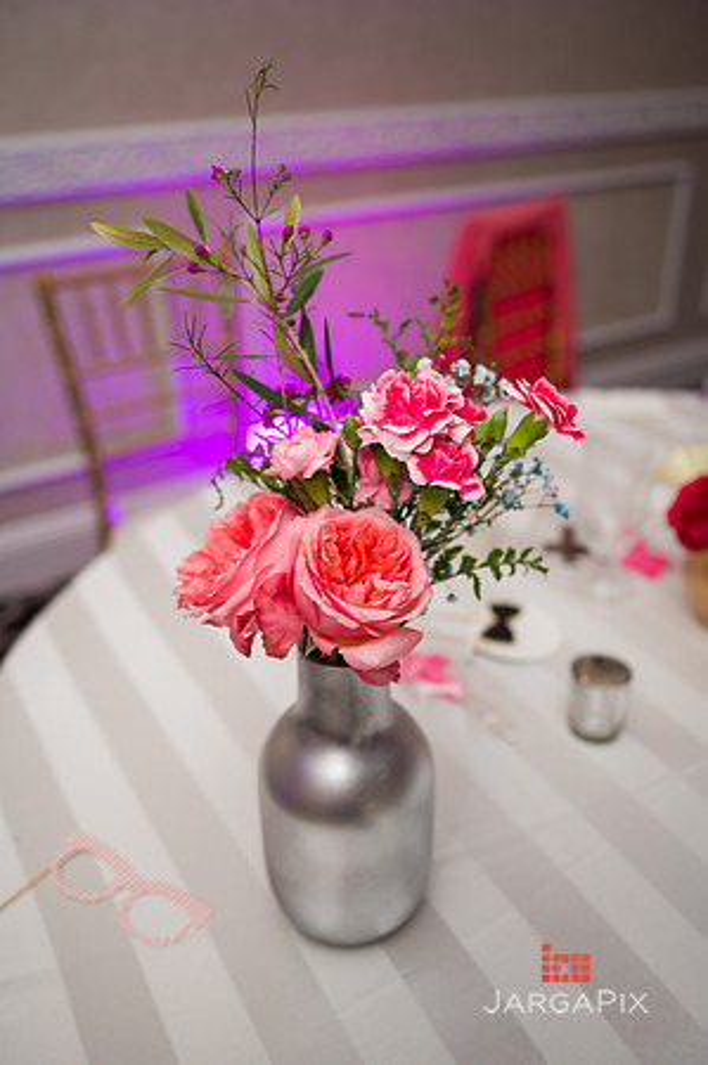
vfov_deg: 58.8
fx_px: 946
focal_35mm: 32
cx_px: 354
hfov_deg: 41.0
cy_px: 532
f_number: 3.2
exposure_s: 1/200
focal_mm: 32
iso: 1000
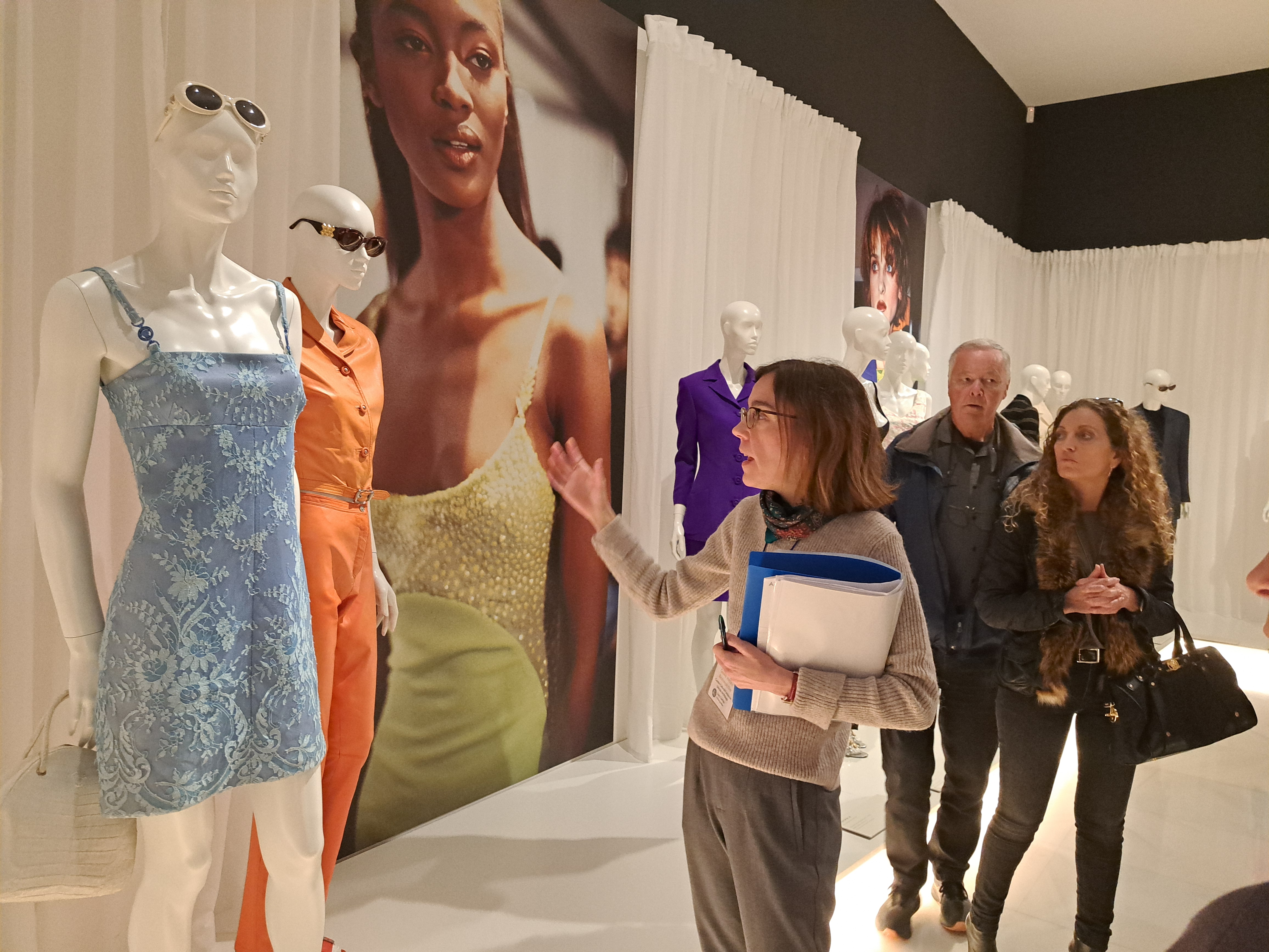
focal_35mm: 24
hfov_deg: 71.6
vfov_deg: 56.8
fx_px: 880
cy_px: 476
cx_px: 634
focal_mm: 5.23
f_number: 1.8
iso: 400
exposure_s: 1/33
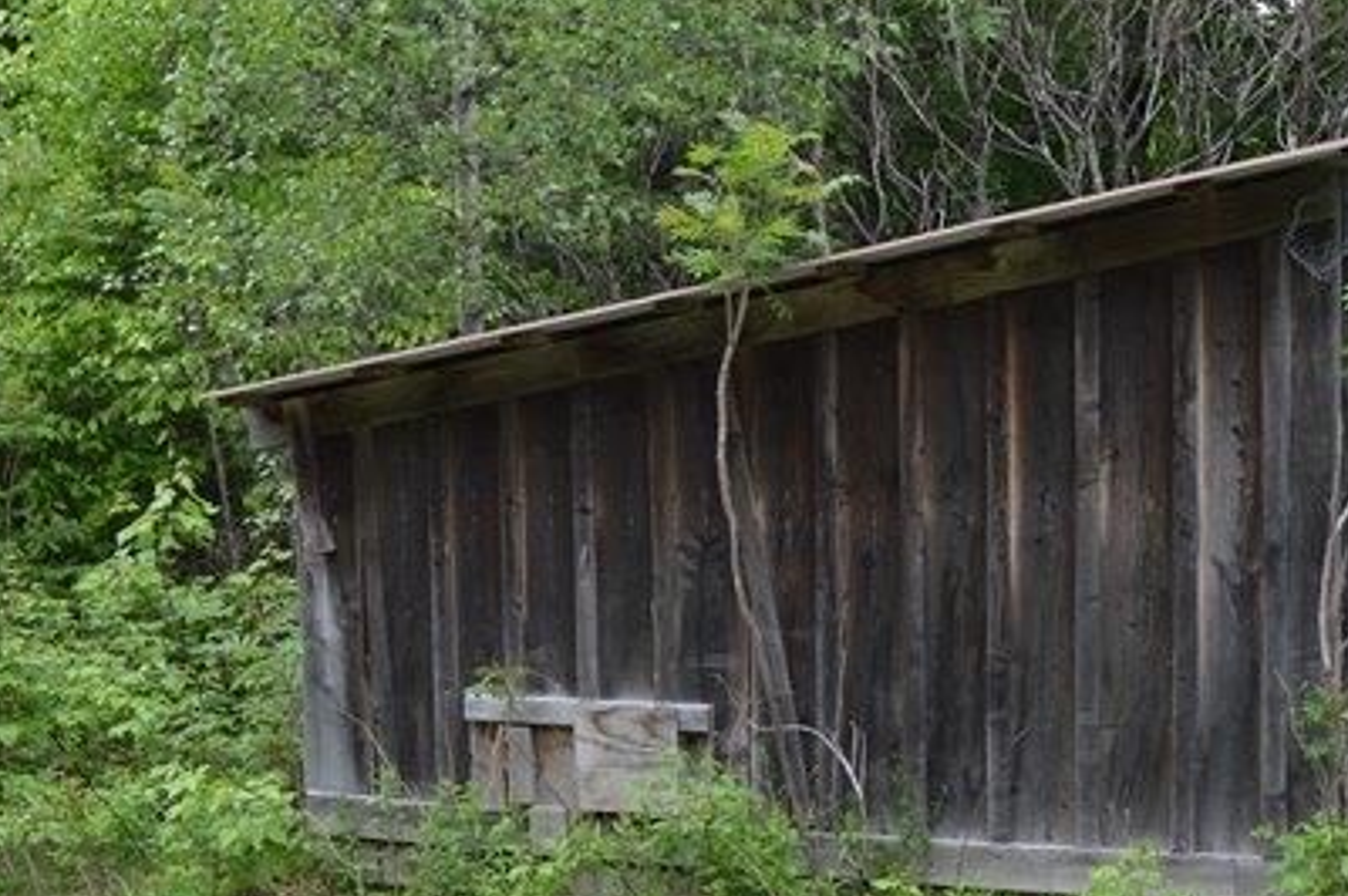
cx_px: 876
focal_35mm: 66
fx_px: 2469
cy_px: 600
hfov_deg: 30.4
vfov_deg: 20.5
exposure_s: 1/125
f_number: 5.6
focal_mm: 22
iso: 280
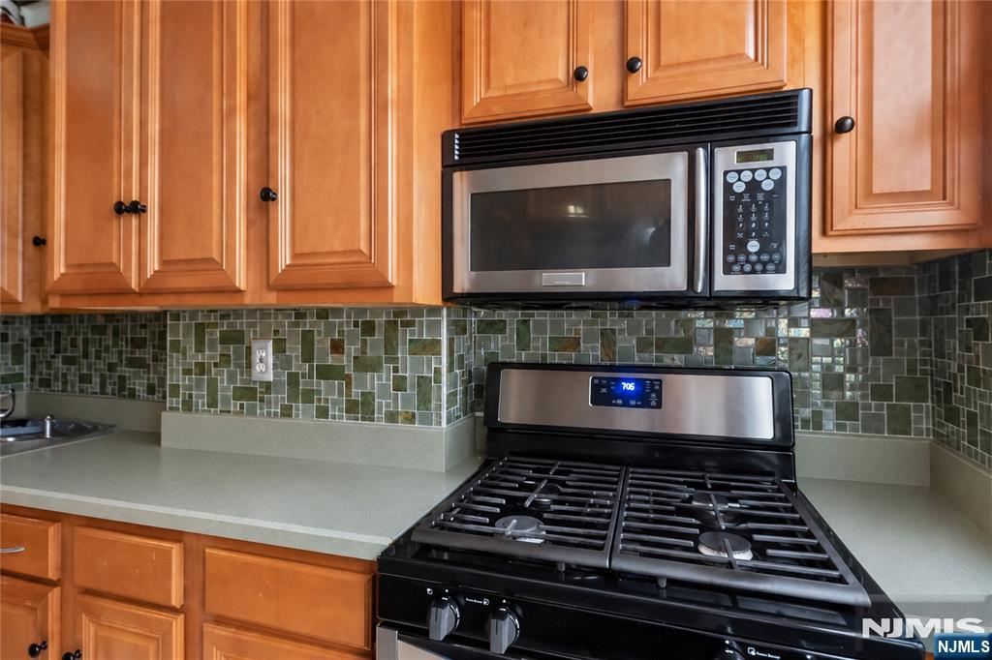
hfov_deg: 96.8
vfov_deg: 73.7
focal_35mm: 16
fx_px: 441
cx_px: 496
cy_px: 330
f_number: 11
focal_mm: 16
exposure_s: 1/5
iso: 3200
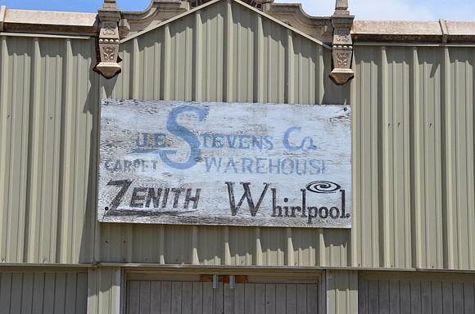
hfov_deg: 19.5
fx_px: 1382
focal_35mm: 105
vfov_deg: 13.0
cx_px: 238
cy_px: 157
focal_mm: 70
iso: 100
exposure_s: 1/250
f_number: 8
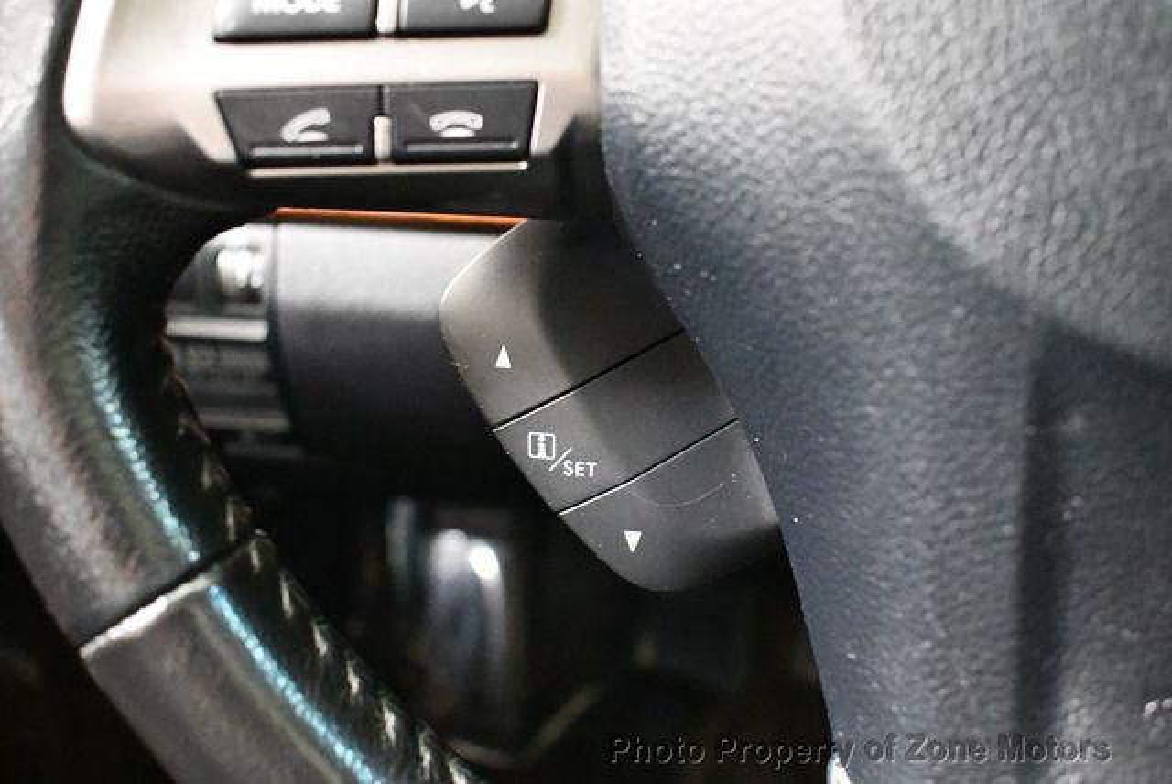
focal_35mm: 36
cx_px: 586
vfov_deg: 36.9
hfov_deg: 53.1
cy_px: 392
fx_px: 1173
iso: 12800
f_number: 3.5
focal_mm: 18
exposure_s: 1/50
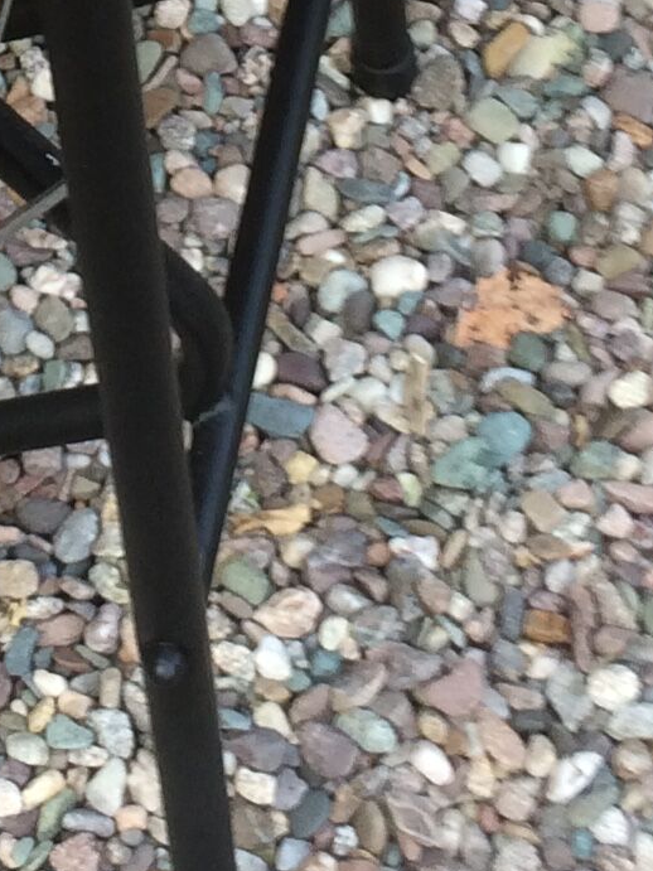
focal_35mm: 137
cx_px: 37
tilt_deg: -52.0
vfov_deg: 14.1
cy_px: -112
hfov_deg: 10.7
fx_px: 3447
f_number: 2.2
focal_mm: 4.15
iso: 40
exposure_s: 1/100
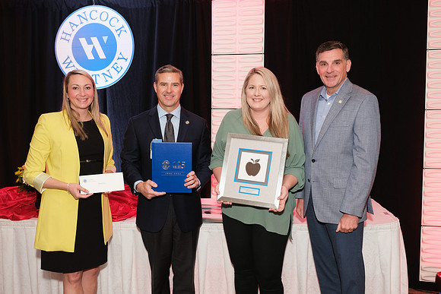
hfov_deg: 55.3
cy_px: 147
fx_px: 421
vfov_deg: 38.5
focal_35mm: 34
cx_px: 220
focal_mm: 22.7
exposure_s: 1/125
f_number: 4
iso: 1000
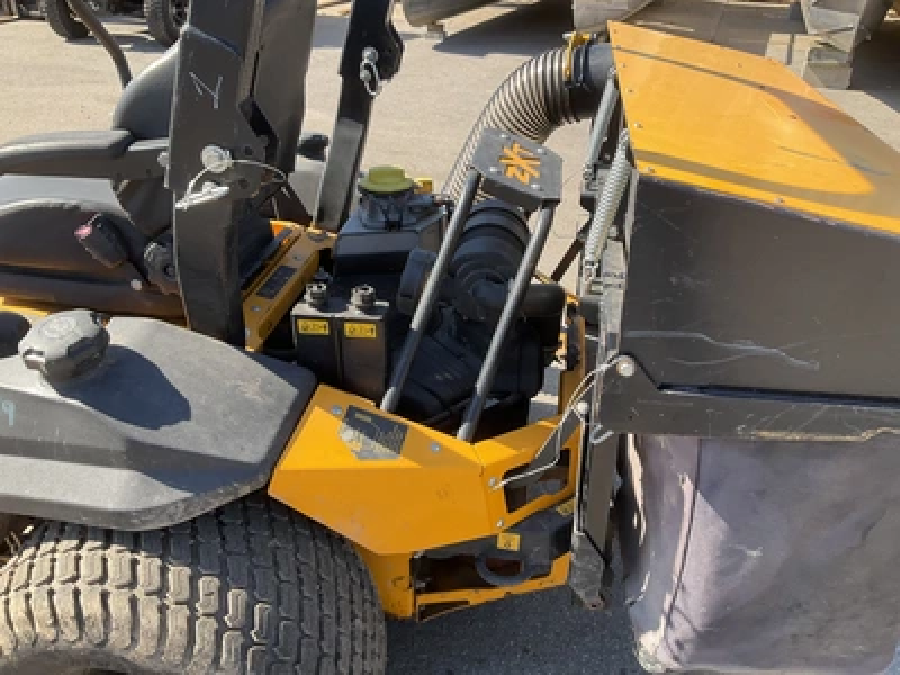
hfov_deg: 61.7
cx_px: 450
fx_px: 754
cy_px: 338
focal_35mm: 29
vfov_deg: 48.2
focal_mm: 3
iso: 25
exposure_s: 1/389
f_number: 1.8
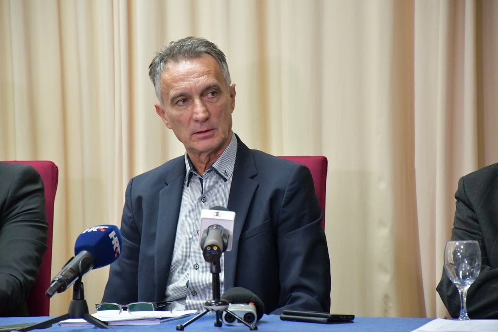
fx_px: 2698
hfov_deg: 10.5
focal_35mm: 195
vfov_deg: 7.0
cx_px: 249
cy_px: 166
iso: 5600
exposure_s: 1/125
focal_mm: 130
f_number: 5.6
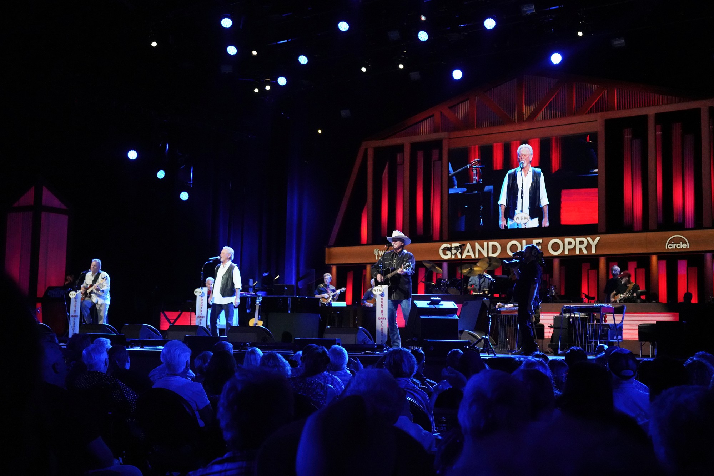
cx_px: 357
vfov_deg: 28.1
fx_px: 952
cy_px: 238
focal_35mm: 48
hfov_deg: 41.1
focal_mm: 48
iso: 12800
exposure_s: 1/100
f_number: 5.6
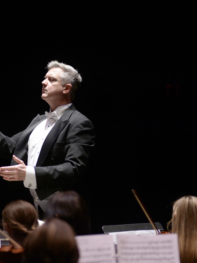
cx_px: 46
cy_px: 143
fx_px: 2193
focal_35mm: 289
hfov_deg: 5.1
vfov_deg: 6.9
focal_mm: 180
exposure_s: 1/500
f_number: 2.8
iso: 1600
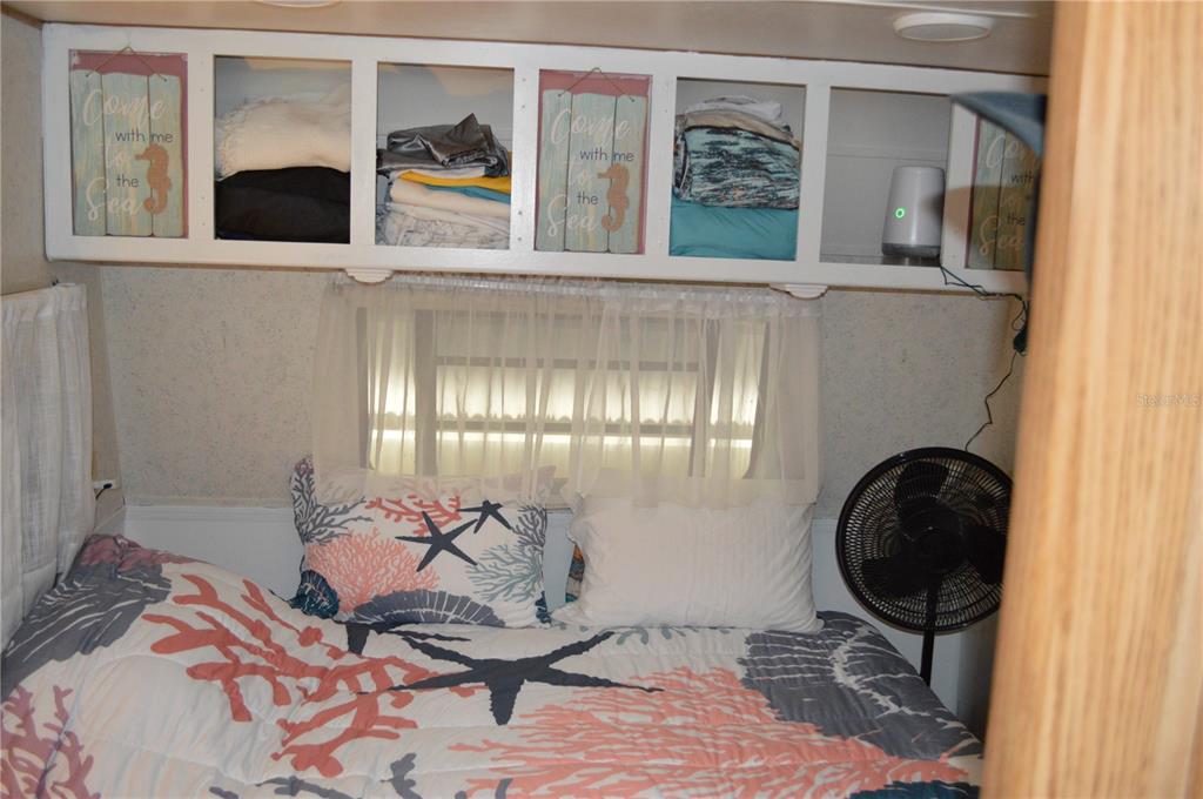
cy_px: 400
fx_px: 1101
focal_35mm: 33
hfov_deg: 57.3
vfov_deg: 39.9
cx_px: 602
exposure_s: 1/60
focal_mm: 22
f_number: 3.8
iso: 2200
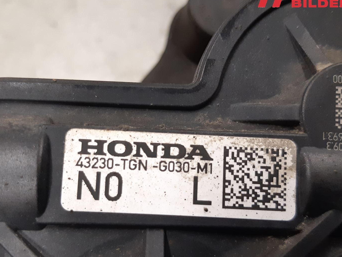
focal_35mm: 39
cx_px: 155
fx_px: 385
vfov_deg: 36.6
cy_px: 158
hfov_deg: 47.8
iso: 200
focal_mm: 3.93
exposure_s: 1/50
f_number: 1.7
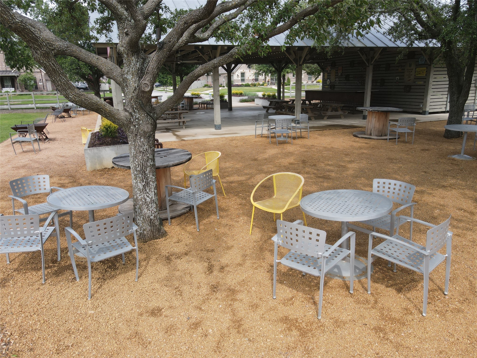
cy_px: 179
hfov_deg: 71.6
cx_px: 238
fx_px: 331
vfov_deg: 56.8
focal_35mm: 24
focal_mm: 4.5
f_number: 2.8
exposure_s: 1/320
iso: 100
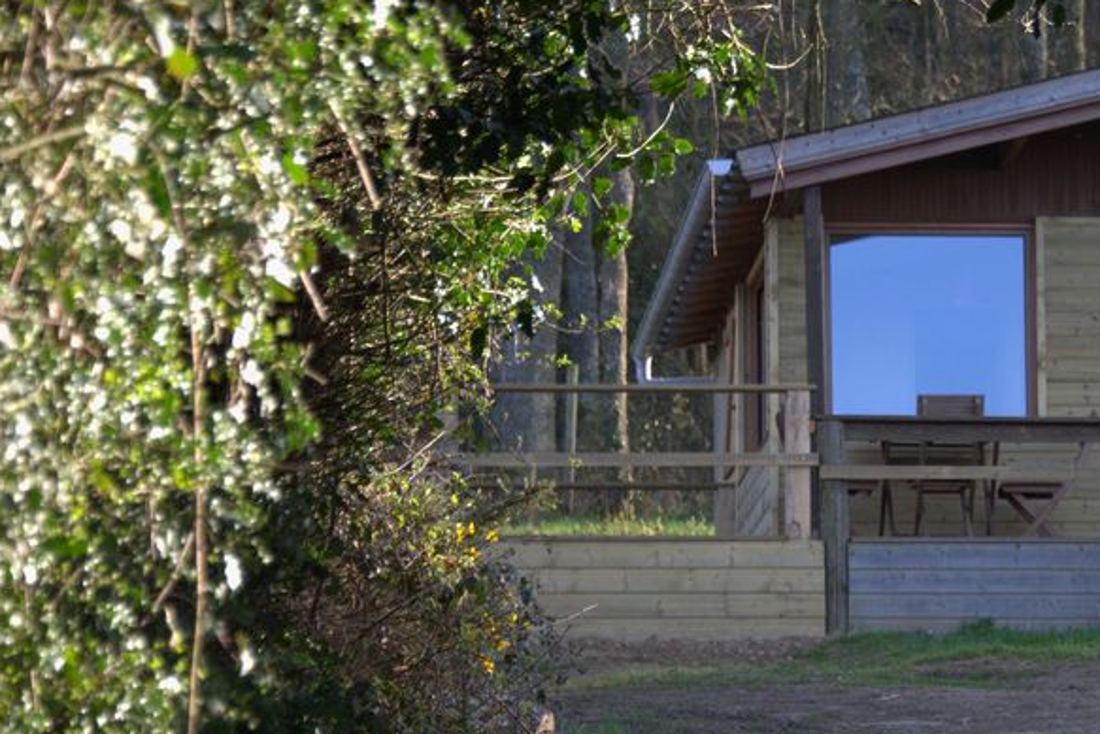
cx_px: 1070
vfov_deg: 5.2
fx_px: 8068
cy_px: 393
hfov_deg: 7.8
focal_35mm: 264
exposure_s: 1/100
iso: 400
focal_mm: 135
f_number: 5.6
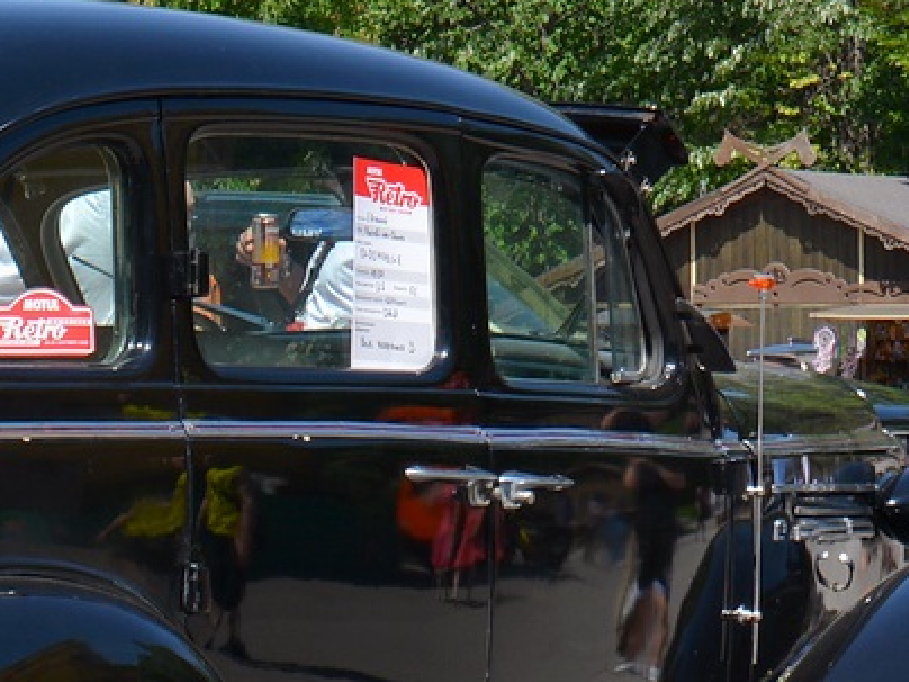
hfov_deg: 14.0
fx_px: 3650
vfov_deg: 10.7
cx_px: -16
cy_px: 335
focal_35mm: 139
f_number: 8
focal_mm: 26
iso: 110
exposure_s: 1/250
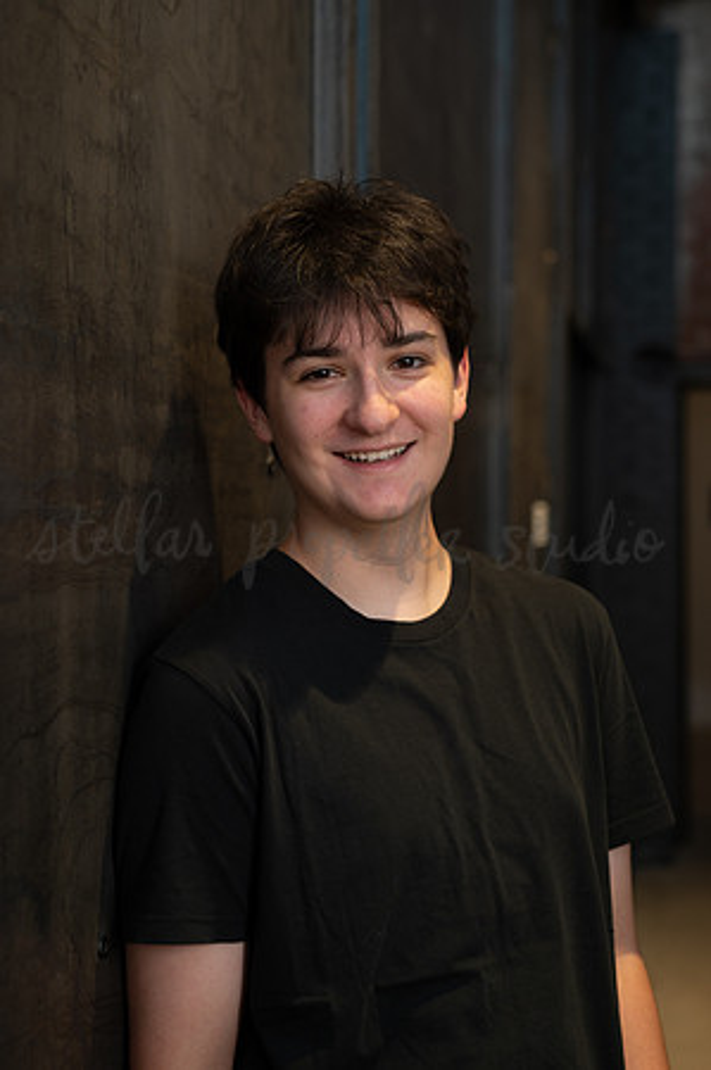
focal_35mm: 50
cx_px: 356
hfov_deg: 26.9
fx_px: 1485
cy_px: 535
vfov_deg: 39.6
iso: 500
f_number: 3.5
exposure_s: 1/200
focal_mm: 50
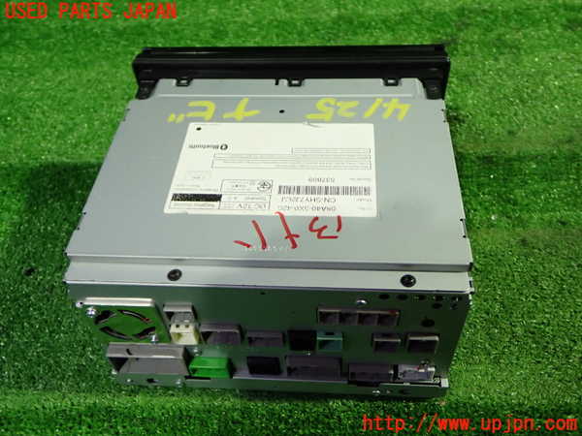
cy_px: 218
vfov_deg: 44.2
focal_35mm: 32
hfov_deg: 56.8
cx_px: 291
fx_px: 538
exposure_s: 1/30
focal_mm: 5.79
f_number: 2.4
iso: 500
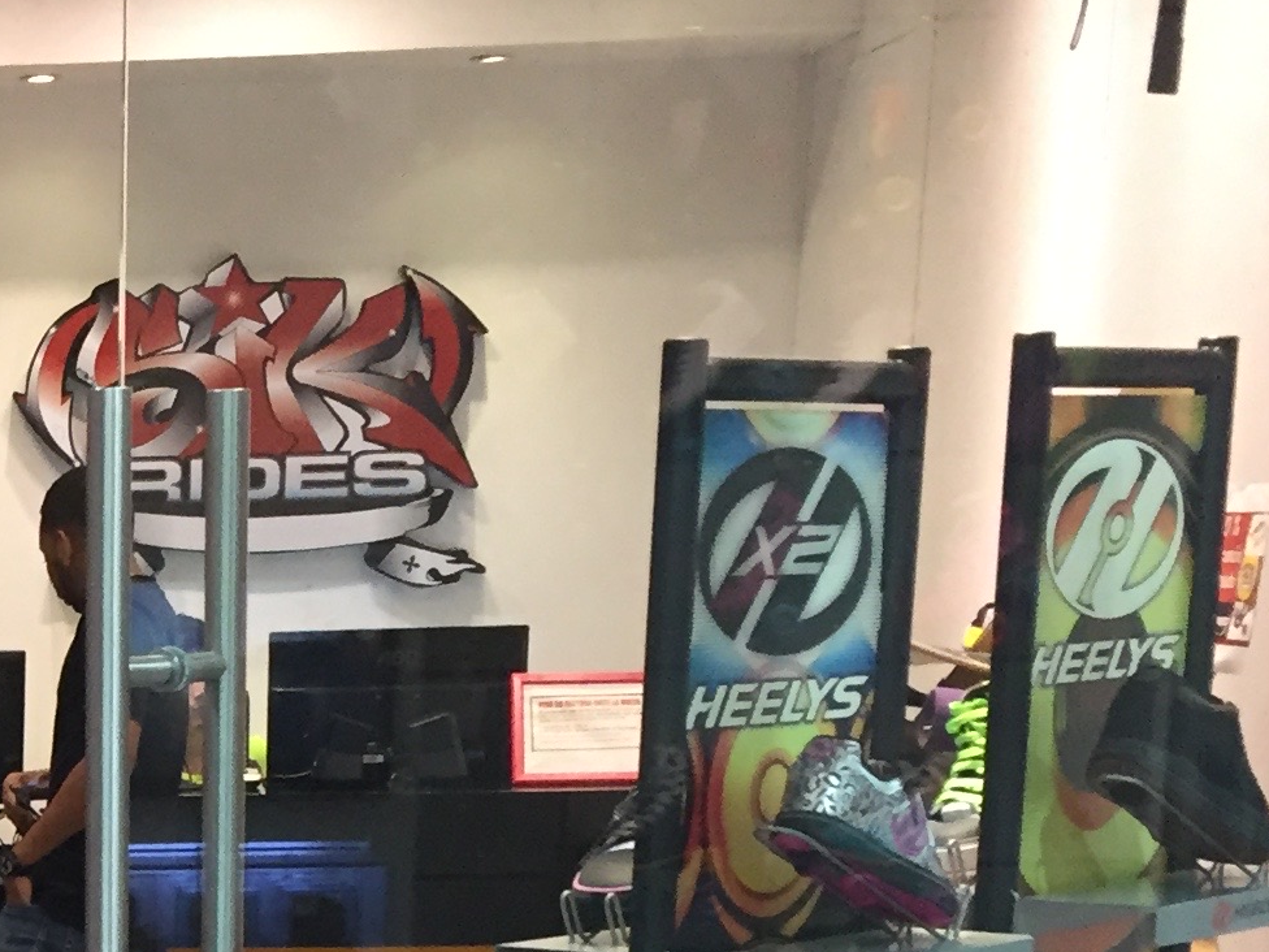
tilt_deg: -13.4
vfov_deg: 14.4
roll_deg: +0.1
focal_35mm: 97
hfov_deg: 18.7
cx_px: -408
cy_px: 1375
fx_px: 3556
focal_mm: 4.15
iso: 125
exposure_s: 1/30
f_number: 2.2
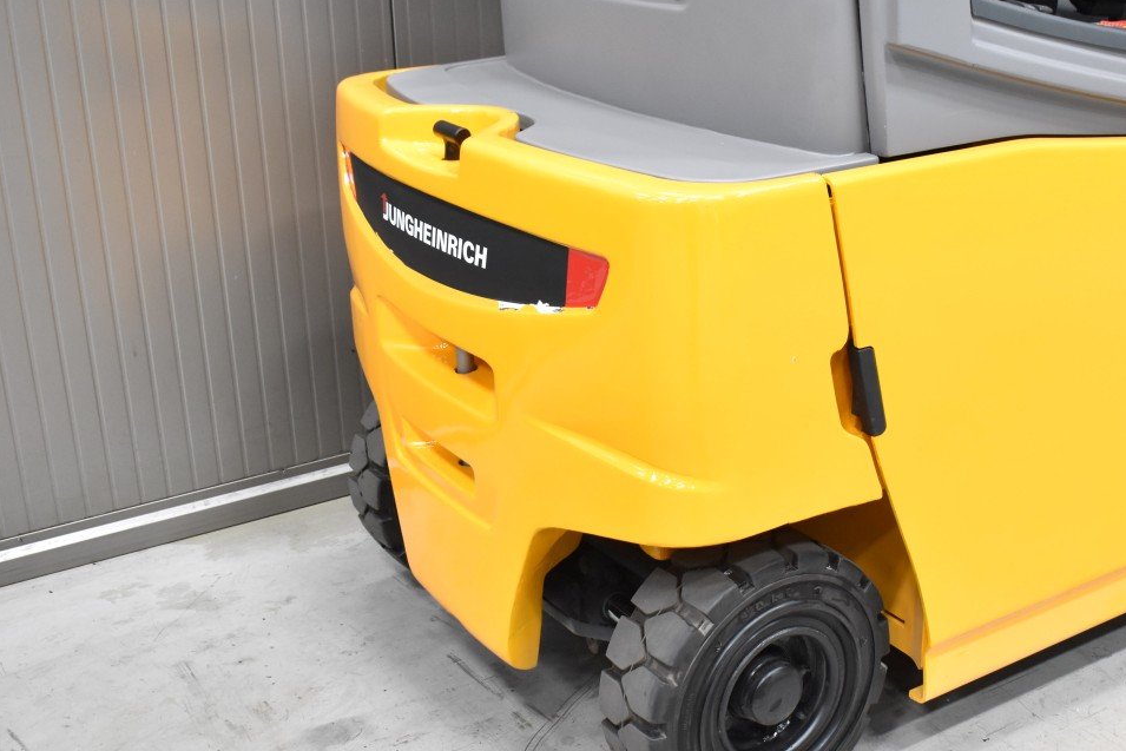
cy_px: 411
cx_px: 705
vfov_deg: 27.5
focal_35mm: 49
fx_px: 1533
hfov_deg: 40.1
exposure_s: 1/30
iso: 1600
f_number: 5
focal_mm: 26
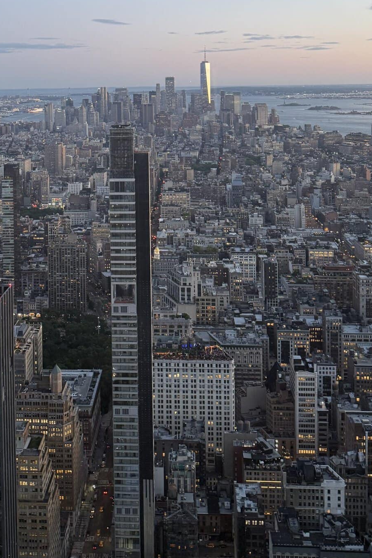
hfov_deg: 30.4
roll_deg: +0.7
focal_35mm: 44
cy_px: 107
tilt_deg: -1.4
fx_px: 682
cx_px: 141
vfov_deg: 42.4
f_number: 1.78
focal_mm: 6.76
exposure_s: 1/85
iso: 200
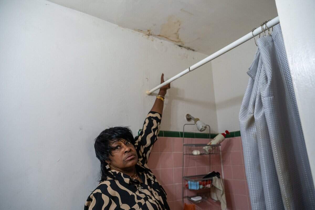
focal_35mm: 24
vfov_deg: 53.1
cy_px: 105
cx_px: 158
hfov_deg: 73.7
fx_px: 210
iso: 1600
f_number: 4
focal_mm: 24
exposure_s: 1/250
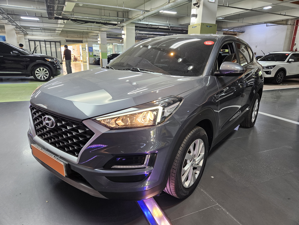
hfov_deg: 73.9
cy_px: 112
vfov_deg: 58.9
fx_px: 199
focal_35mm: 23
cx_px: 150
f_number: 1.8
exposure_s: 1/120
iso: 400
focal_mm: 5.4
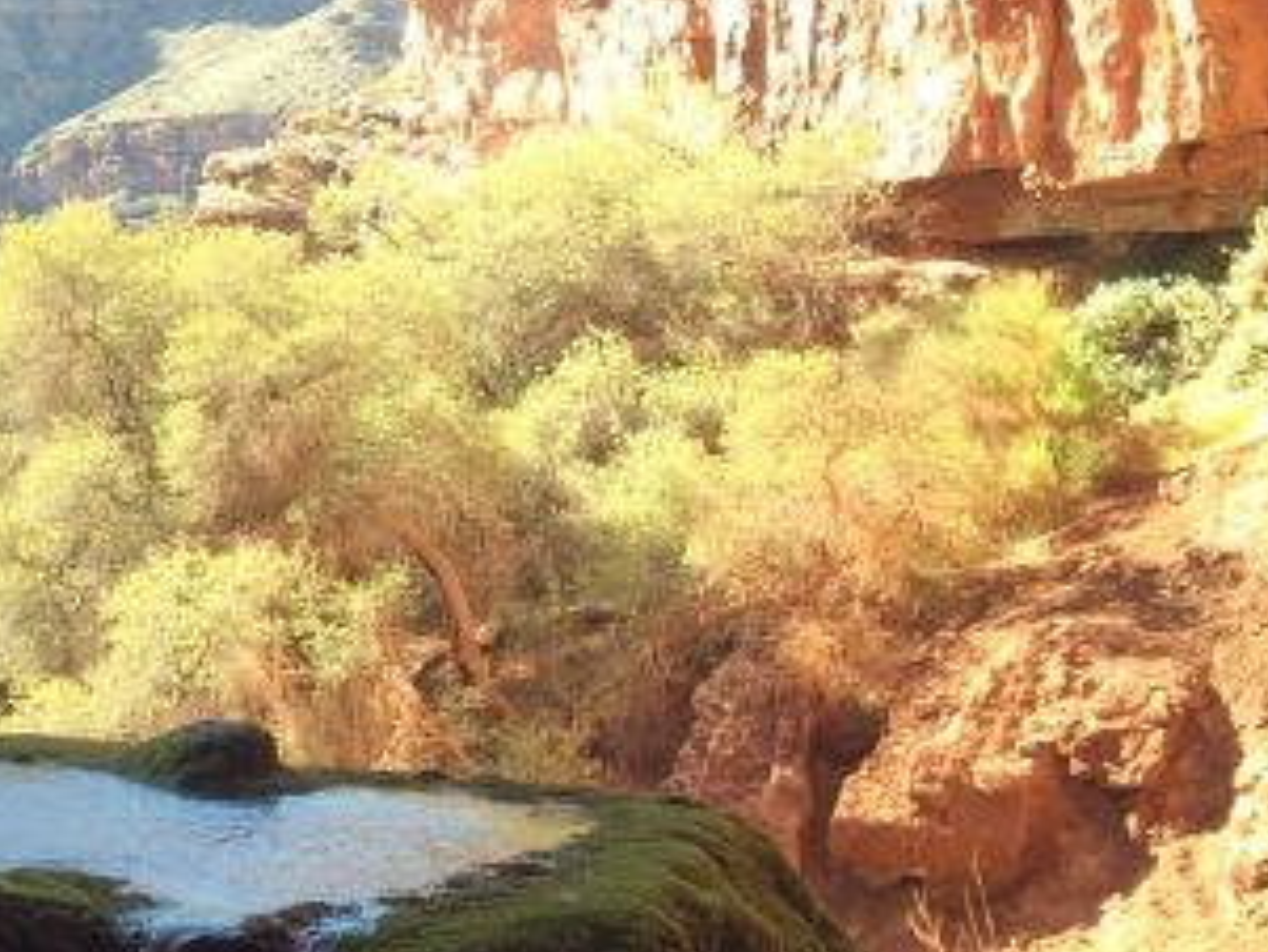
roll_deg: +0.3
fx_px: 2822
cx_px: -383
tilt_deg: +1.2
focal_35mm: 77
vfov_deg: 19.1
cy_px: 362
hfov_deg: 22.6
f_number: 2.2
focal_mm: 4.15
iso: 32
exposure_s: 1/203
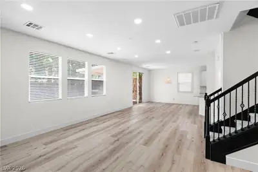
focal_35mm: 17
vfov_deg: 70.5
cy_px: 86
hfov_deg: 93.3
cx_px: 129
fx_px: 122
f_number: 8
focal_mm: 17
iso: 400
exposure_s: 1/25
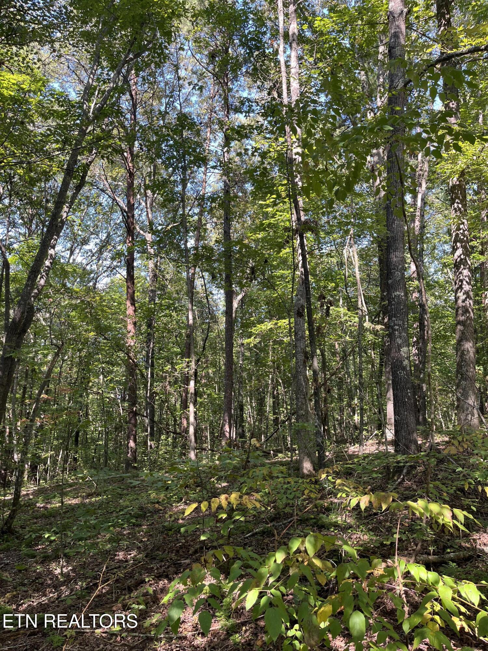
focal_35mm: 26
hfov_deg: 53.1
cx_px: 244
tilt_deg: +10.1
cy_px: 326
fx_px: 489
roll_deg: -0.1
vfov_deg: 67.3
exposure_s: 1/122
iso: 32
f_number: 1.6
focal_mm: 5.1
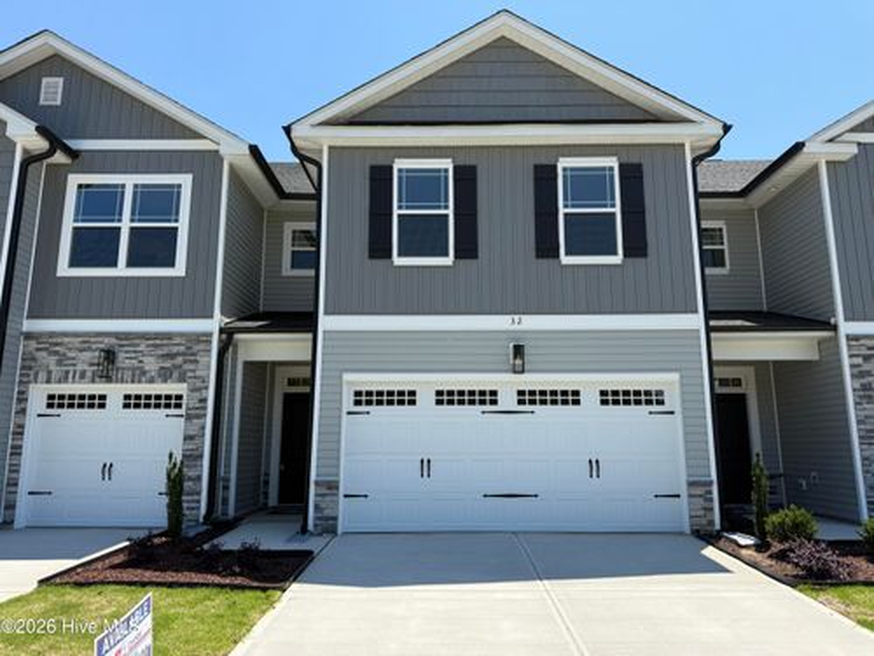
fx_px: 606
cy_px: 328
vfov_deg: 56.8
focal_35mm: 24
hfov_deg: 71.6
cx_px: 437
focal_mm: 6.76
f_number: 1.78
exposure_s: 1/3425
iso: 80
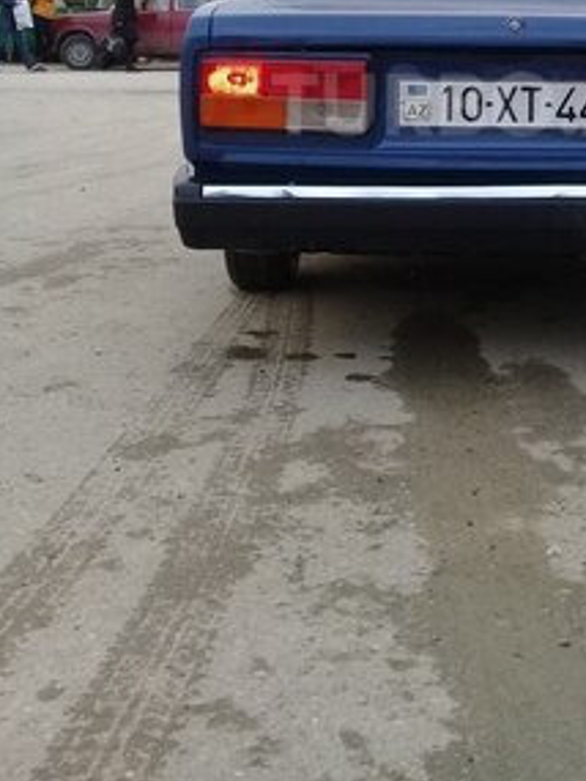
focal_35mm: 54
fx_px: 1218
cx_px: 482
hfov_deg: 26.5
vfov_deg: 33.9
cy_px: 104
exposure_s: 1/132
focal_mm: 3.3
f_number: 2.2
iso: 50
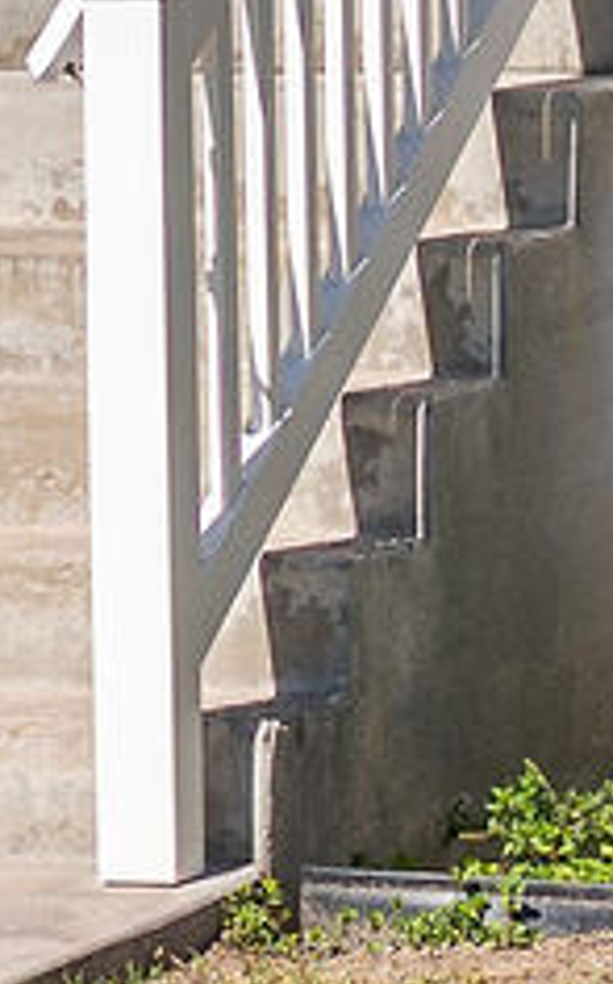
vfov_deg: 4.7
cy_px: -1067
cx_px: -108
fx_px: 11870
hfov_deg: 3.0
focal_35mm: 443
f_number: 5
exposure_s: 1/1600
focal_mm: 50
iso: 100
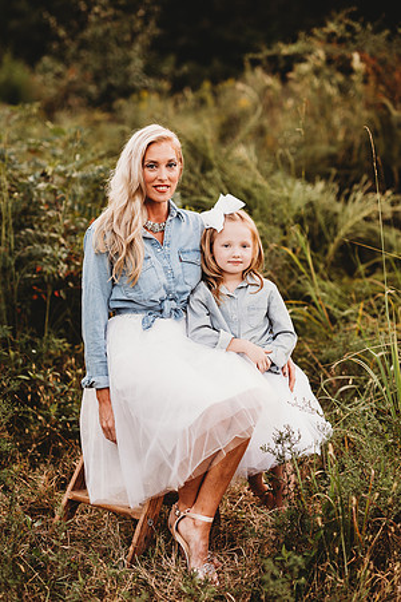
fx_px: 1420
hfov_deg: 16.1
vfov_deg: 23.9
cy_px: 301
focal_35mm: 85
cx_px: 200
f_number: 2.2
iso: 125
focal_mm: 85
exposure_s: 1/200
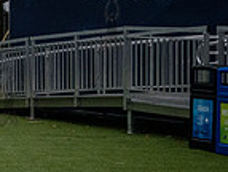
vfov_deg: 9.8
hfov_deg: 11.9
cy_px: 22
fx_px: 997
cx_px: -198
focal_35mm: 151
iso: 5000
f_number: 5
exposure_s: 1/1600
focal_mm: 38
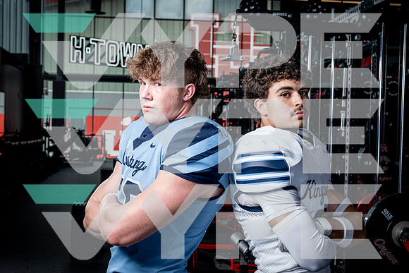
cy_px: 136
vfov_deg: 21.3
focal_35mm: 64
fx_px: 727
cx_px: 204
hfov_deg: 31.4
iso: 640
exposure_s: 1/250
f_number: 8
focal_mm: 64
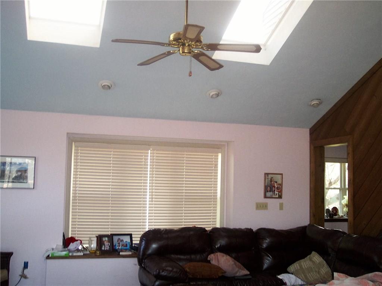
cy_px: 143
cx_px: 191
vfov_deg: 37.7
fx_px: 419
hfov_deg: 49.0
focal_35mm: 38
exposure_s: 1/30
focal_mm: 8
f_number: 2.8
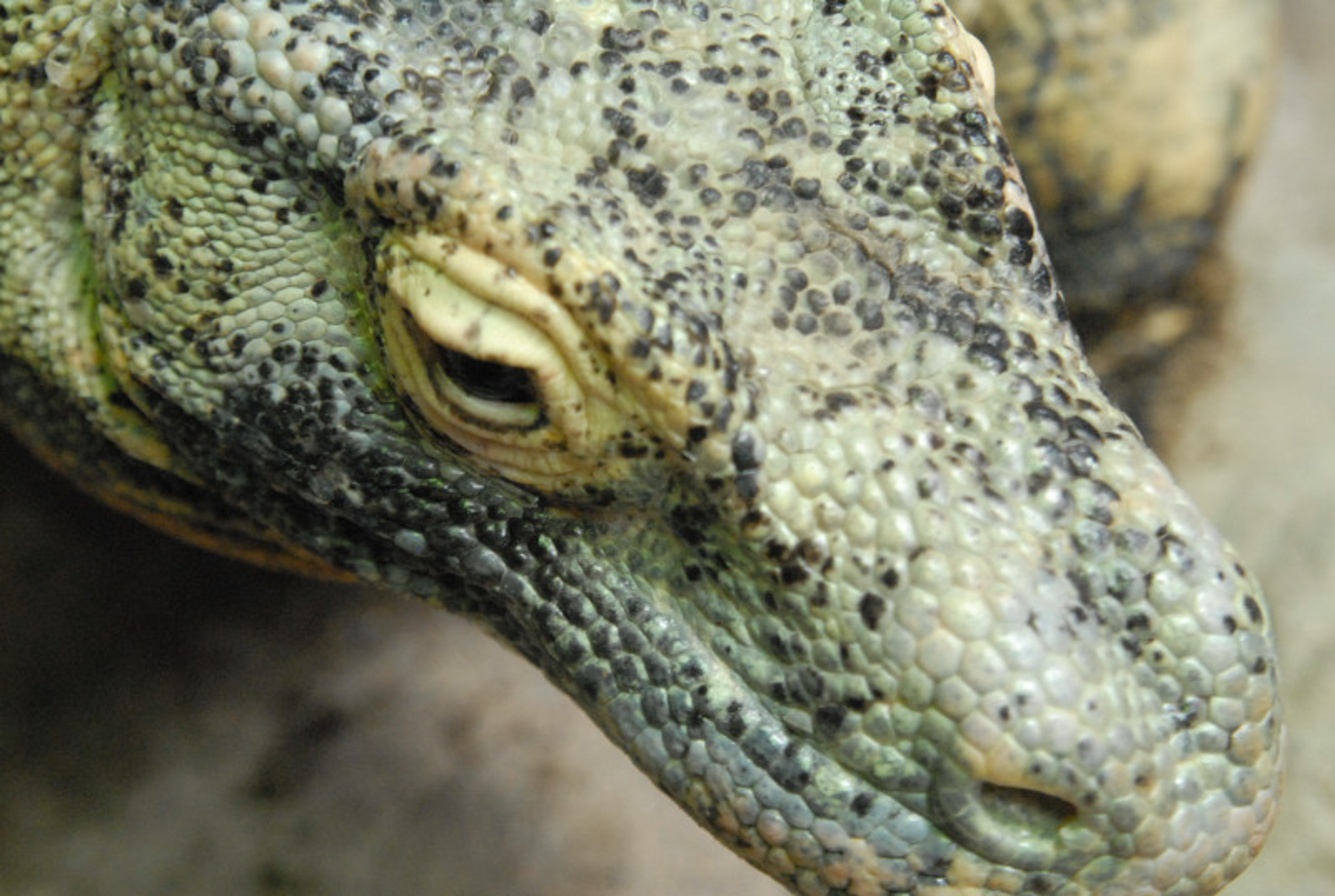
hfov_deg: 24.6
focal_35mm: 82
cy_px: 448
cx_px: 668
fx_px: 3066
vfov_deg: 16.6
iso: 1600
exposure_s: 1/100
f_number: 5.6
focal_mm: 55
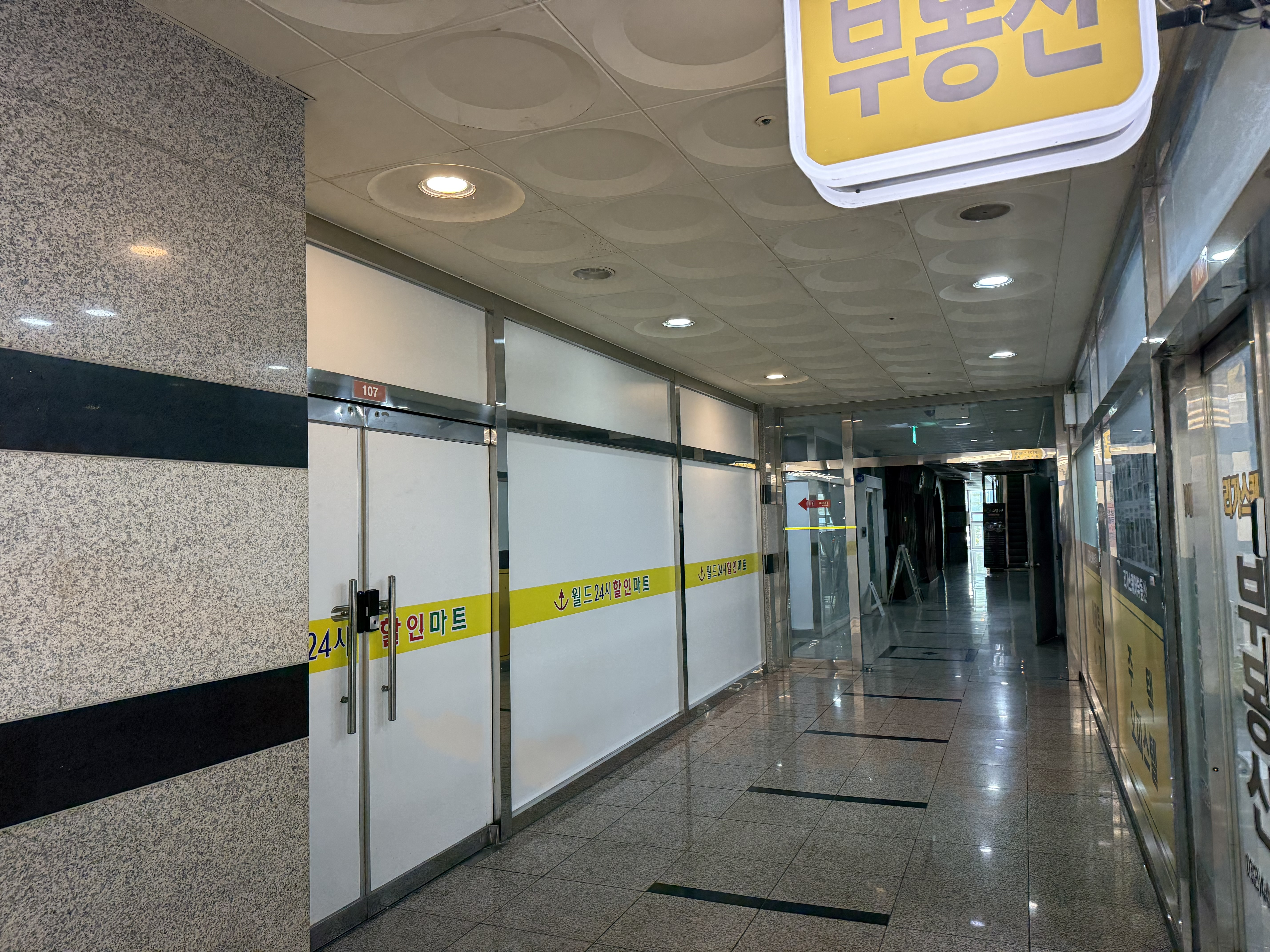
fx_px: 881
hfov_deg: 71.6
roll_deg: +0.7
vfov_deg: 56.8
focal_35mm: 24
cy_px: 476
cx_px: 635
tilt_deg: +4.8
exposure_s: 1/120
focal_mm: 6.76
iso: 250
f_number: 1.78
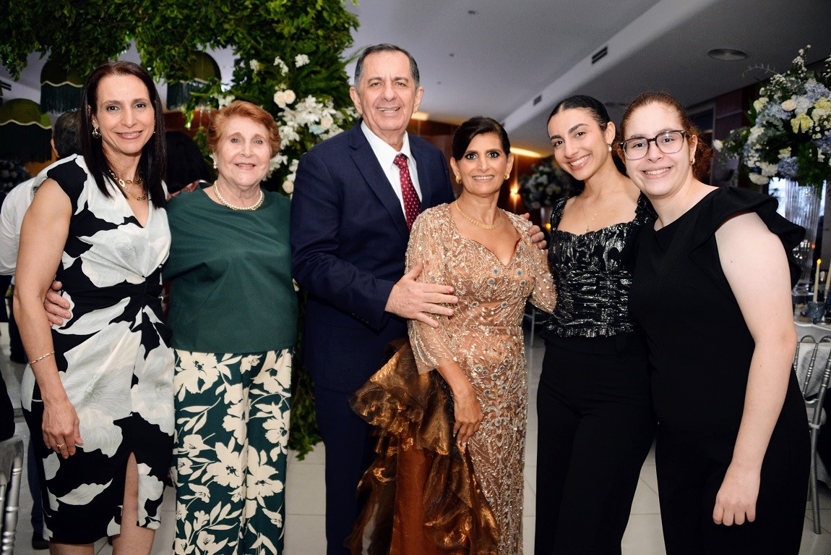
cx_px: 416
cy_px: 278
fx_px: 646
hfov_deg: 65.5
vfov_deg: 46.4
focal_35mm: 28
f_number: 3.5
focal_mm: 28
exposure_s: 1/60
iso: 1600
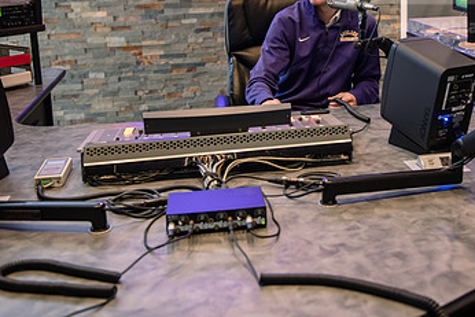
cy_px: 56
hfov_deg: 37.8
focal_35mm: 52
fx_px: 686
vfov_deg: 25.5
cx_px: 316
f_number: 2.8
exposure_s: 1/60
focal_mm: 31
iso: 800
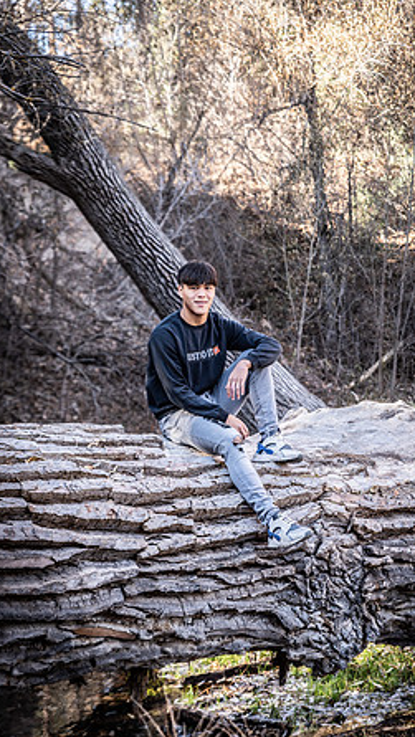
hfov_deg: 16.3
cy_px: 370
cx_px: 238
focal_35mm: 74
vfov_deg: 28.6
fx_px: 1447
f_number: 3.2
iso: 125
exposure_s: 1/125
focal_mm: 70
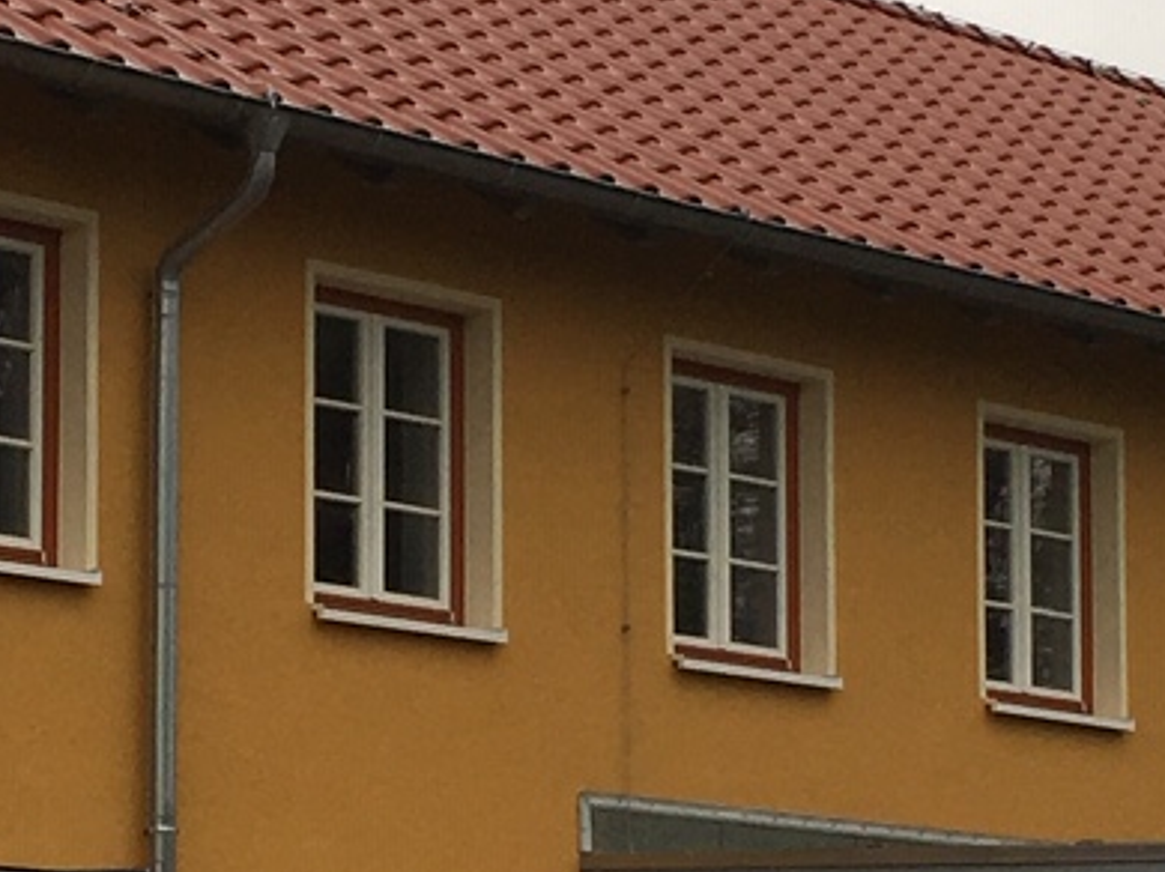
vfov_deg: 9.8
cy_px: 785
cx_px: 391
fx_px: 5045
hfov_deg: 13.2
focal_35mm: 150
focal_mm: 4.15
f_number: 2.2
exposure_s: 1/693
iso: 32
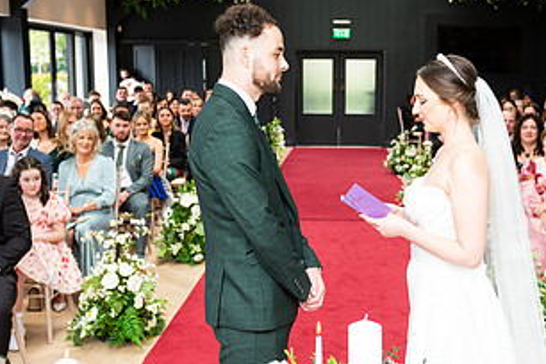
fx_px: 804
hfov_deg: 37.3
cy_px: 210
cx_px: 334
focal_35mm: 53
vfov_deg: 25.5
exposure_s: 1/200
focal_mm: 28
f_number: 3.5
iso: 400
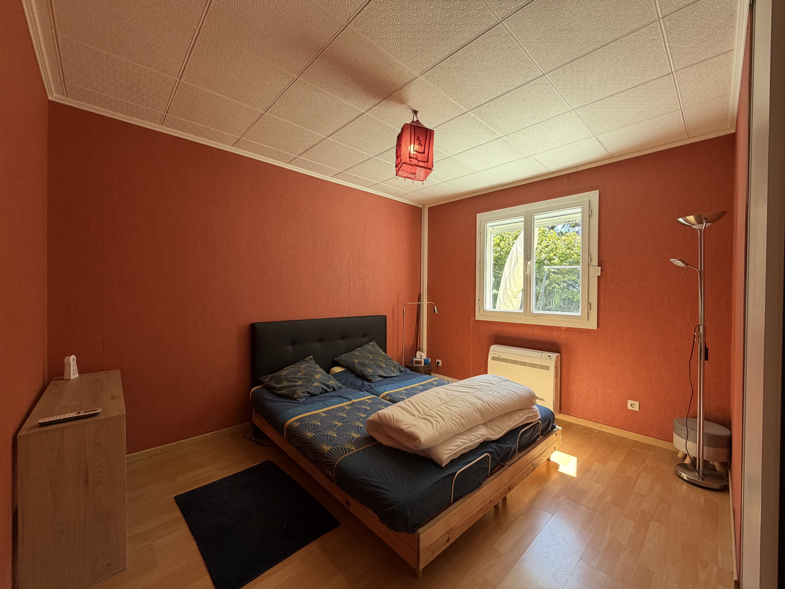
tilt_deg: -0.5
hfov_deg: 102.1
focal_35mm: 14
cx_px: 392
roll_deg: +0.0
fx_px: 317
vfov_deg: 85.7
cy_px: 294
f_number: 2.2
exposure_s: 1/121
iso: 160
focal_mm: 2.22
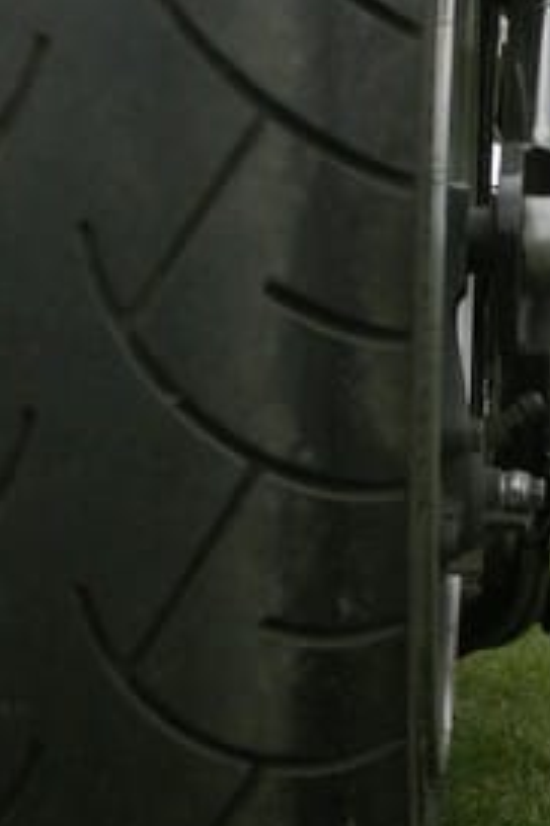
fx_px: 4185
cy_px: 161
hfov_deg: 7.5
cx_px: 451
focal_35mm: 182
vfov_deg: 11.2
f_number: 5
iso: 800
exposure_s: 1/2000
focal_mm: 43
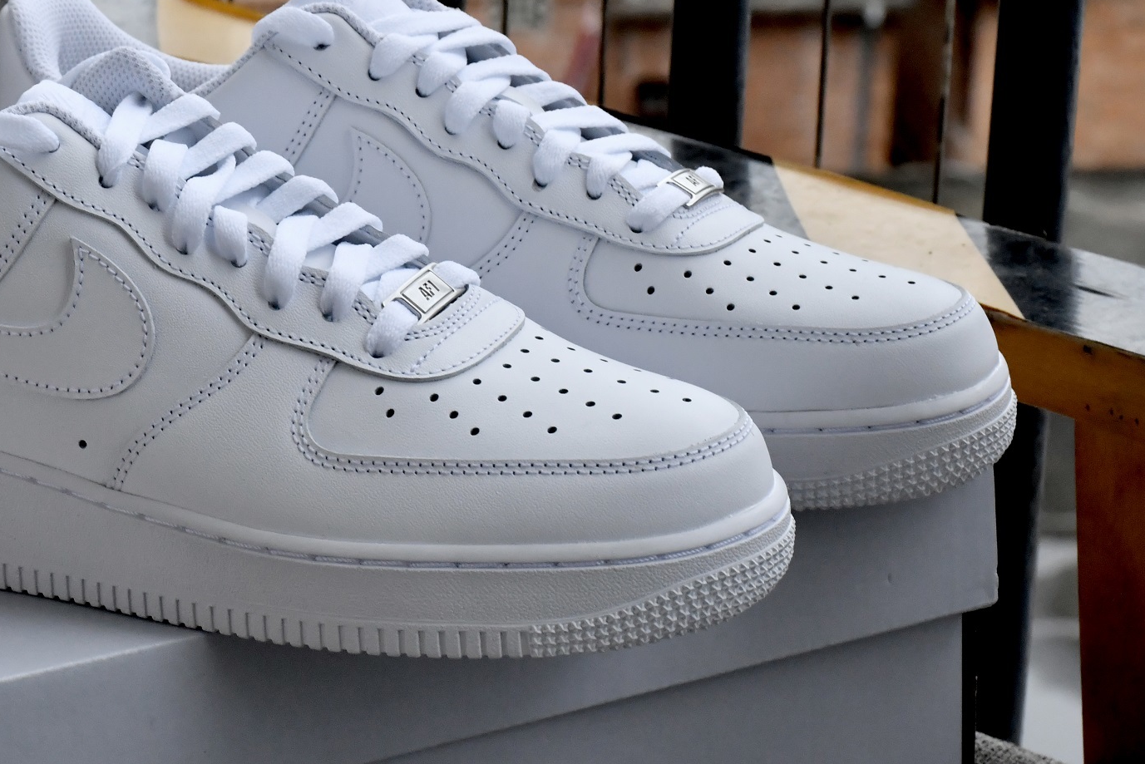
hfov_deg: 15.6
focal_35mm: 131
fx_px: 4168
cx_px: 337
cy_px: 270
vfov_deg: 10.5
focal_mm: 60
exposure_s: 1/125
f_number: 13
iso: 1600
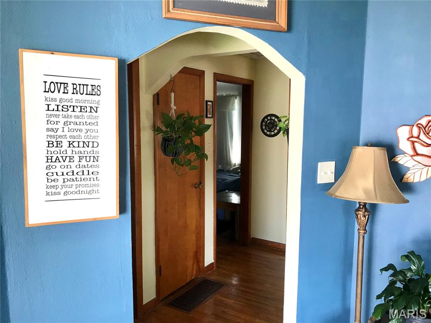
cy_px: 162
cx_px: 216
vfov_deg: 49.7
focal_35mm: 28
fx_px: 349
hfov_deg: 63.4
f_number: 1.8
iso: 25
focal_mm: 3.99
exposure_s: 1/30
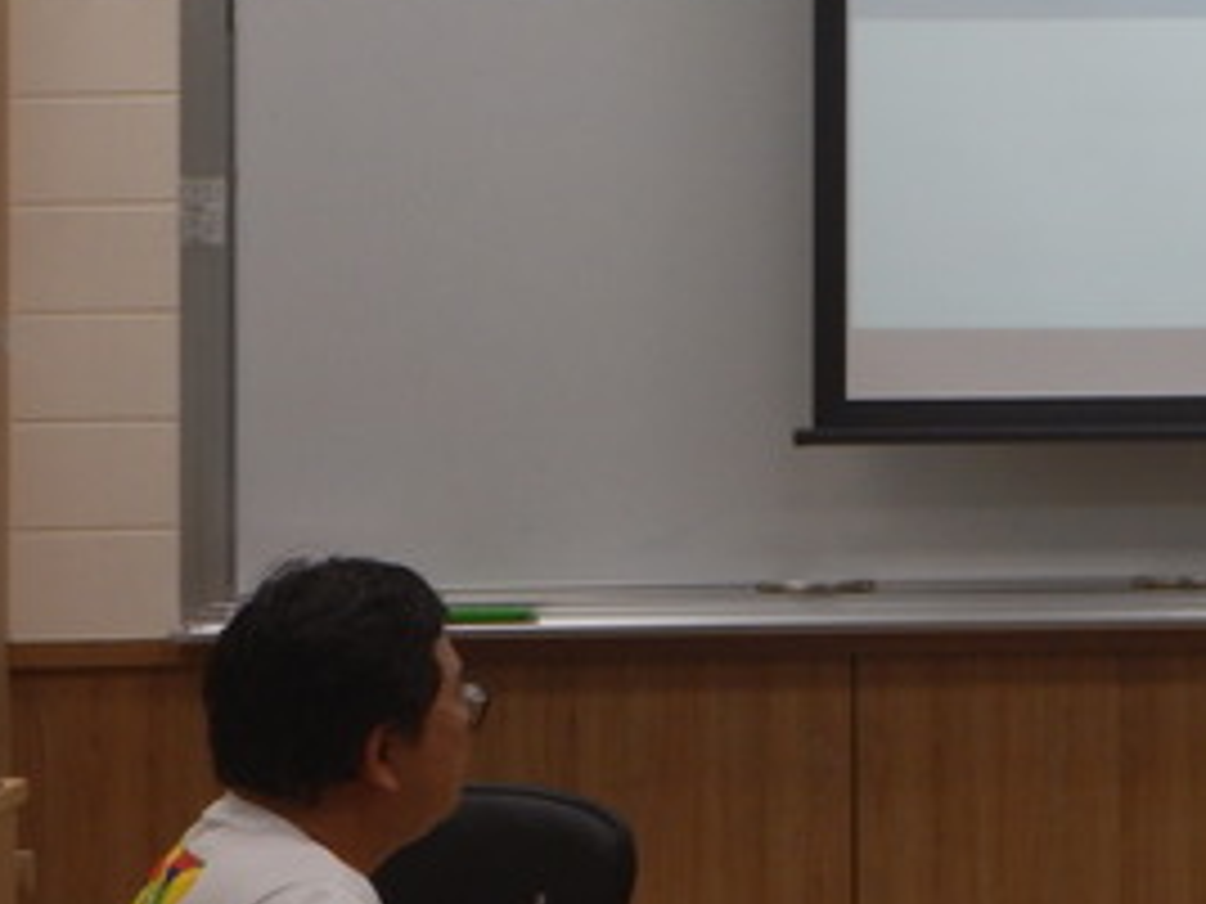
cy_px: 142
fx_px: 4738
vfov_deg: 10.9
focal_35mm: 136
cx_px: 1544
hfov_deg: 14.0
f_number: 4.3
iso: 125
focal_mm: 9.2
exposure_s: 1/40
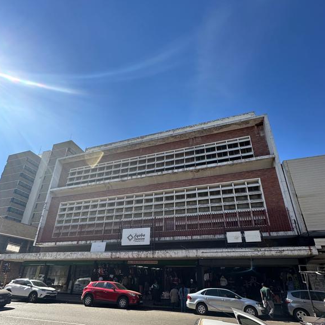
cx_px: 160
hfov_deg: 84.0
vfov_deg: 82.2
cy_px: 205
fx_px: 181
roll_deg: -1.9
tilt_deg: +21.8
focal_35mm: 17
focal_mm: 2.22
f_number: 2.2
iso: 40
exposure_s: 1/779
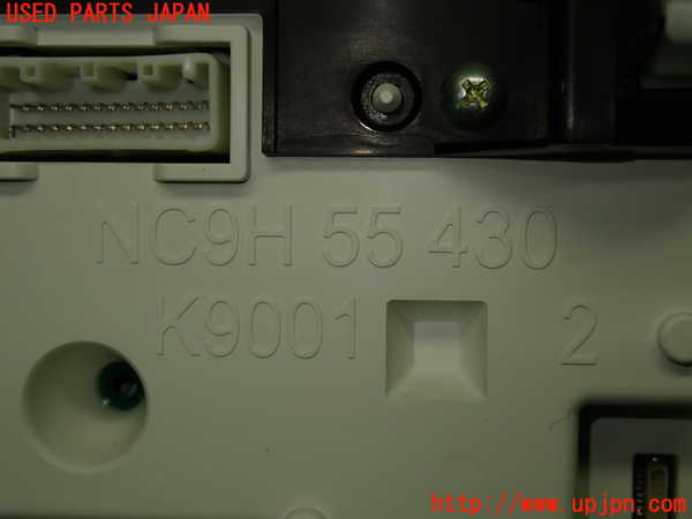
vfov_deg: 25.2
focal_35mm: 58
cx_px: 346
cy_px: 260
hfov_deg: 33.2
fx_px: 1159
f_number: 3.5
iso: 100
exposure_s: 1/125
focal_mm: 10.35
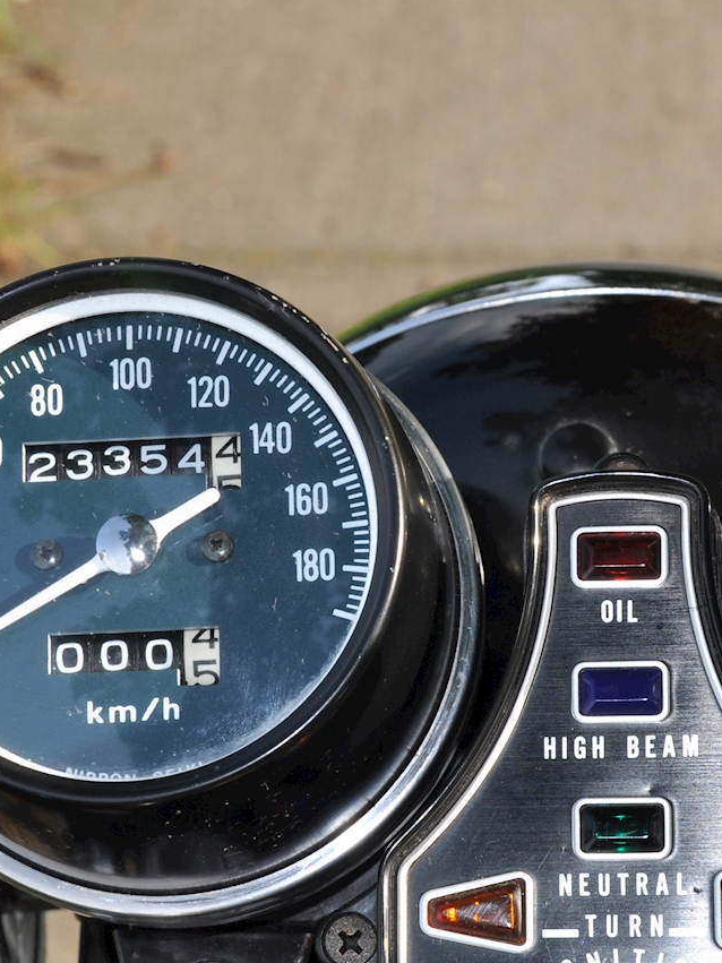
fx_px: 3616
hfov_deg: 11.4
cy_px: 698
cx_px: 429
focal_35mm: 130
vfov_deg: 15.1
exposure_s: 1/200
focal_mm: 40
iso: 200
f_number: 10
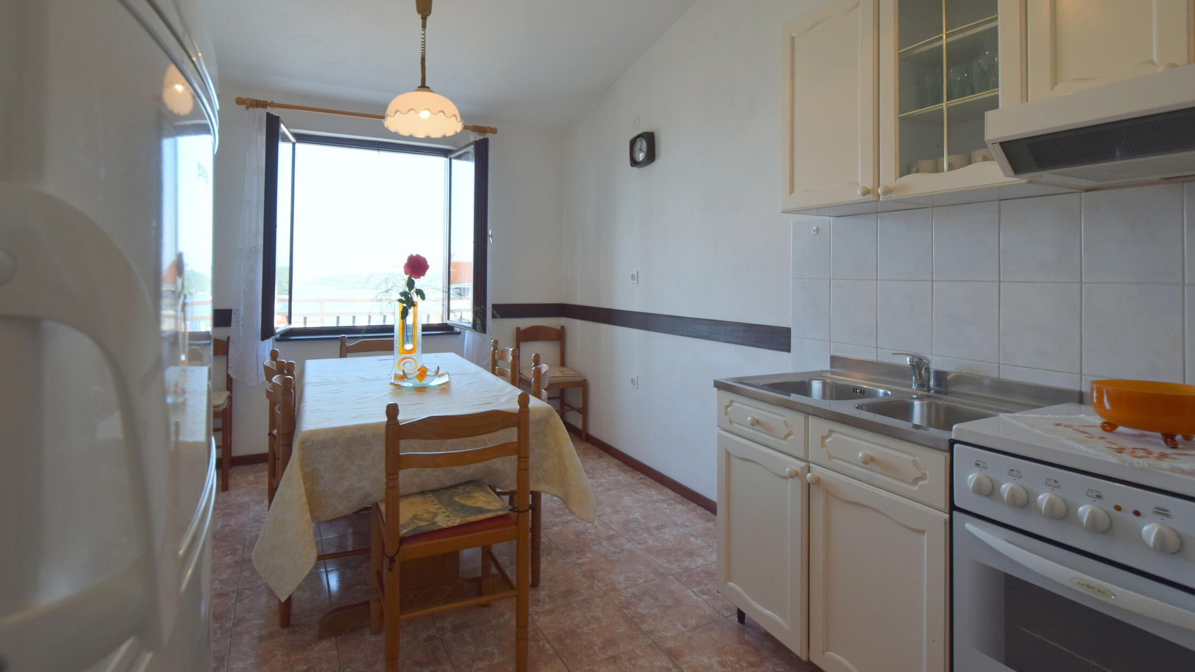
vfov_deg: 63.2
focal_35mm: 17
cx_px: 558
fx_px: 539
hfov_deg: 95.8
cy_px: 258
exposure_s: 1/160
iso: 400
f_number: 6.3
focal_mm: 10
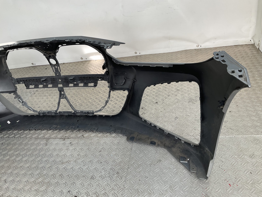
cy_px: 98
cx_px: 131
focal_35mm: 29
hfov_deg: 61.7
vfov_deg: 48.2
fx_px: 219
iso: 16
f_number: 1.8
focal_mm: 3
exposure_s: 1/210
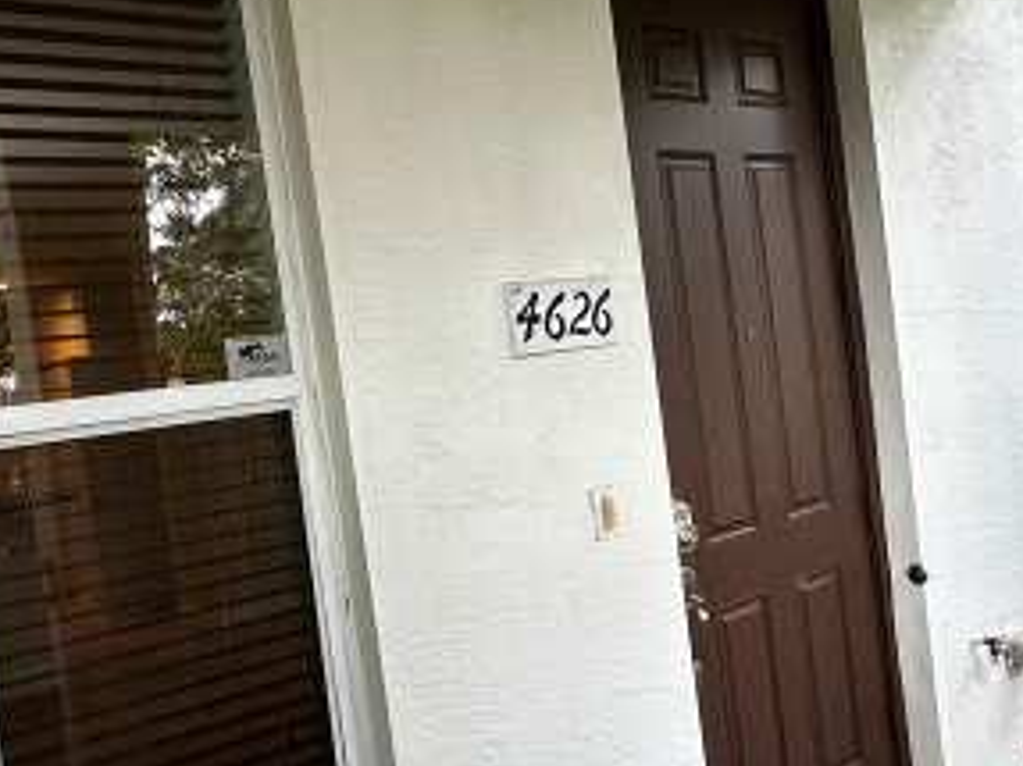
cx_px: 471
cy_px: 442
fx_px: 1152
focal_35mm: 39
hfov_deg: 47.8
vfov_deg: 36.7
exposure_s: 1/120
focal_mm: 2.22
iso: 125
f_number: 2.2
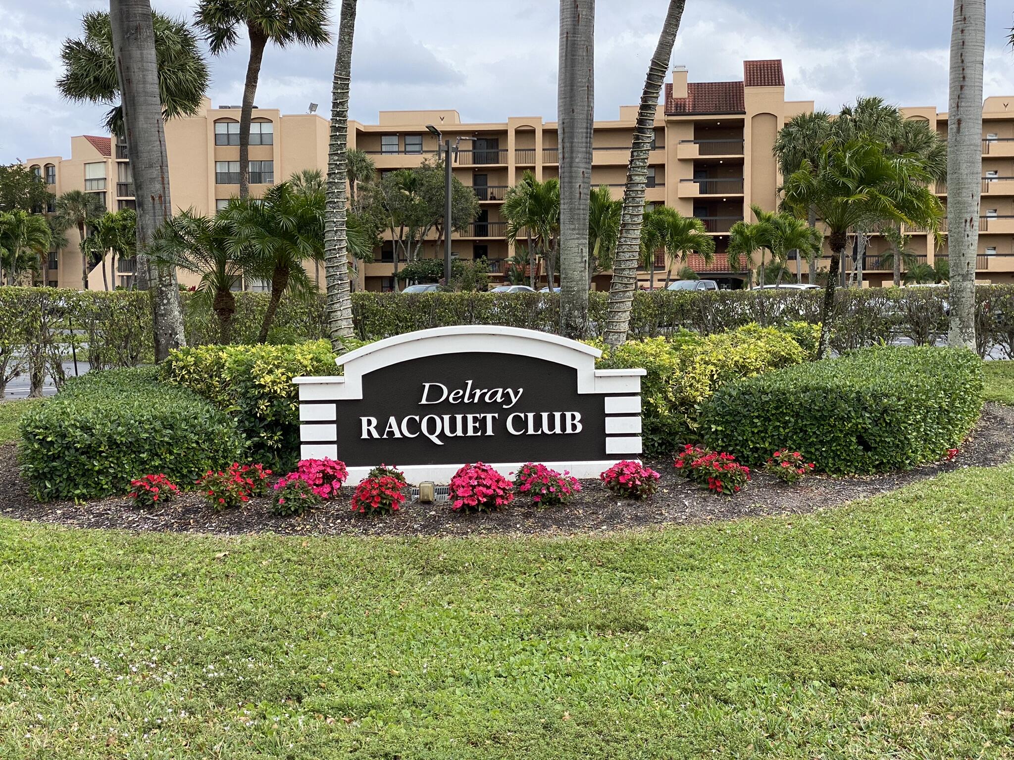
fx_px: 1523
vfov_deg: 28.0
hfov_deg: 36.8
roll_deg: -0.5
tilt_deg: -5.1
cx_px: 507
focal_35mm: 52
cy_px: 380
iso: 20
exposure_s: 1/799
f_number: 2
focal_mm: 6
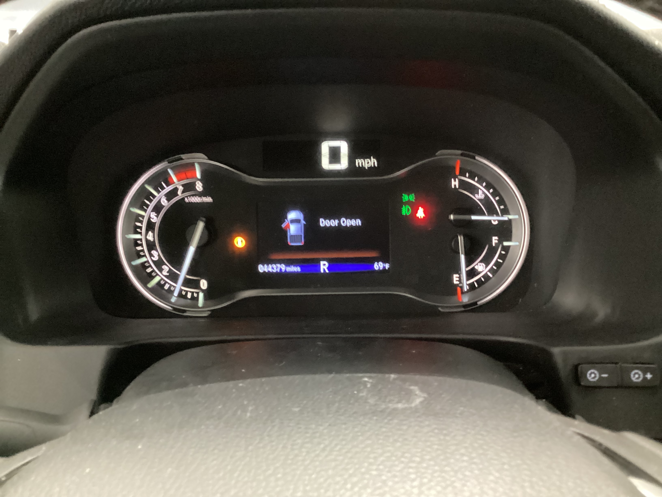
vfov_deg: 45.4
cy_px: 248
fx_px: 593
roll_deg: +0.1
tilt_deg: -26.1
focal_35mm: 31
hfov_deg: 58.4
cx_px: 331
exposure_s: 1/17
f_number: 2.4
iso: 640
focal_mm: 3.3
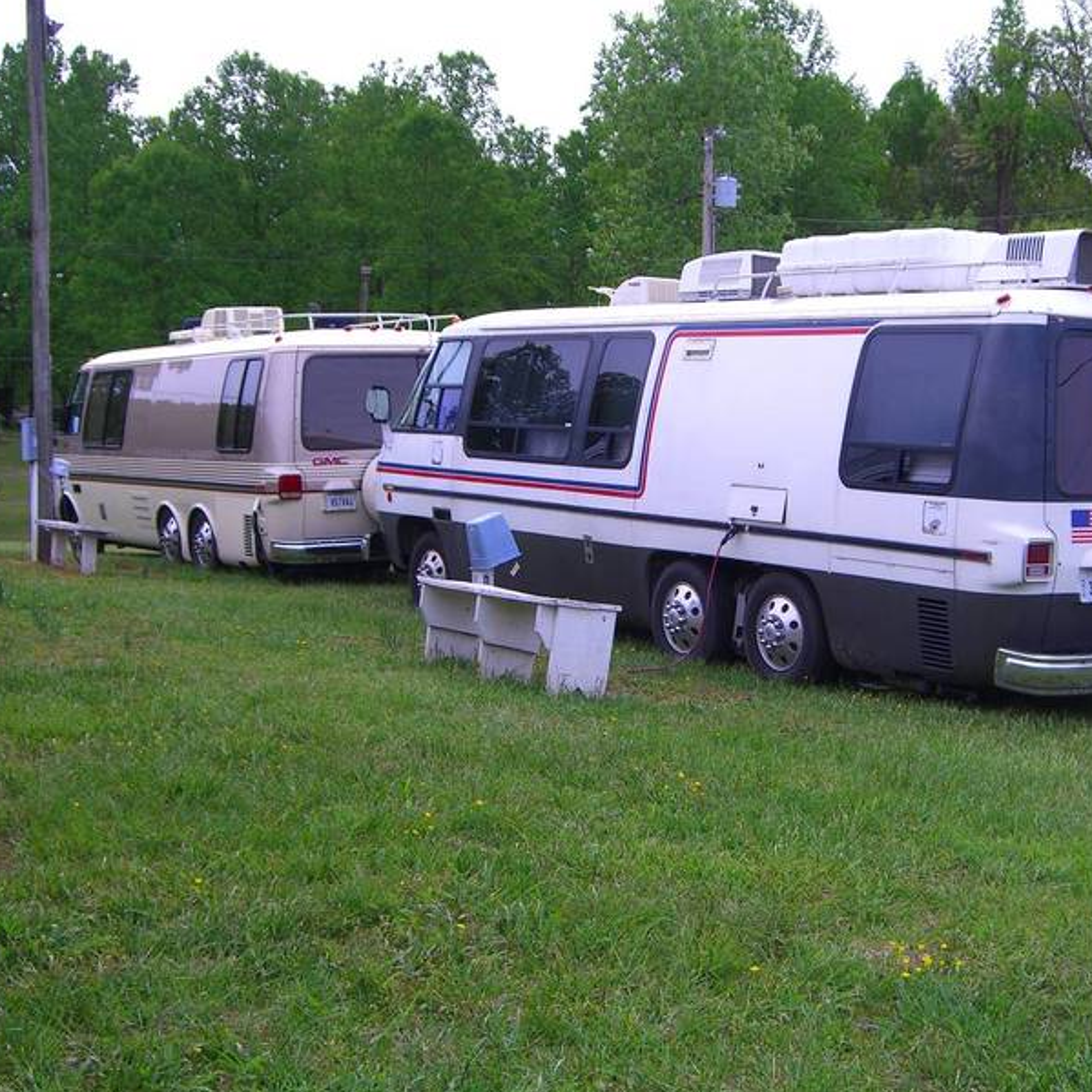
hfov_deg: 30.9
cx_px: 685
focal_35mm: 55
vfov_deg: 31.1
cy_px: 549
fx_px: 1963
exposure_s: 1/400
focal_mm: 9.5
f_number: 4.4
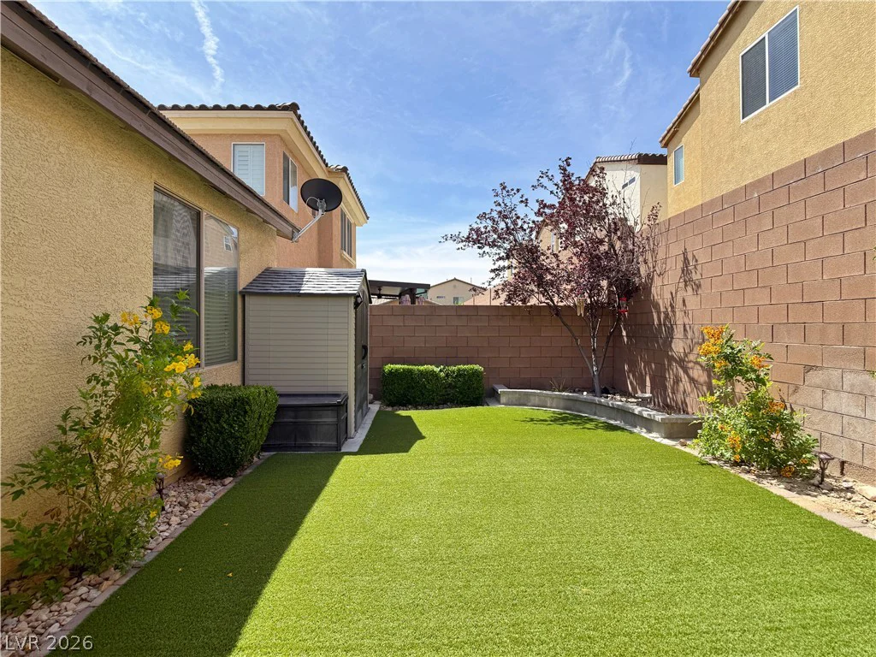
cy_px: 328
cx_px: 438
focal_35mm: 24
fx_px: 607
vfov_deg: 56.8
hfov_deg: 71.6
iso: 80
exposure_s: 1/3279
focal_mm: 6.76
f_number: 1.78
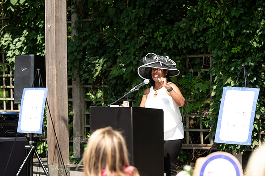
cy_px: 88
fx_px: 853
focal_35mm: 116
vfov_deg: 11.8
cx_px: 132
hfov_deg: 17.7
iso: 100
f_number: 6.3
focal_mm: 116
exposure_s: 1/320
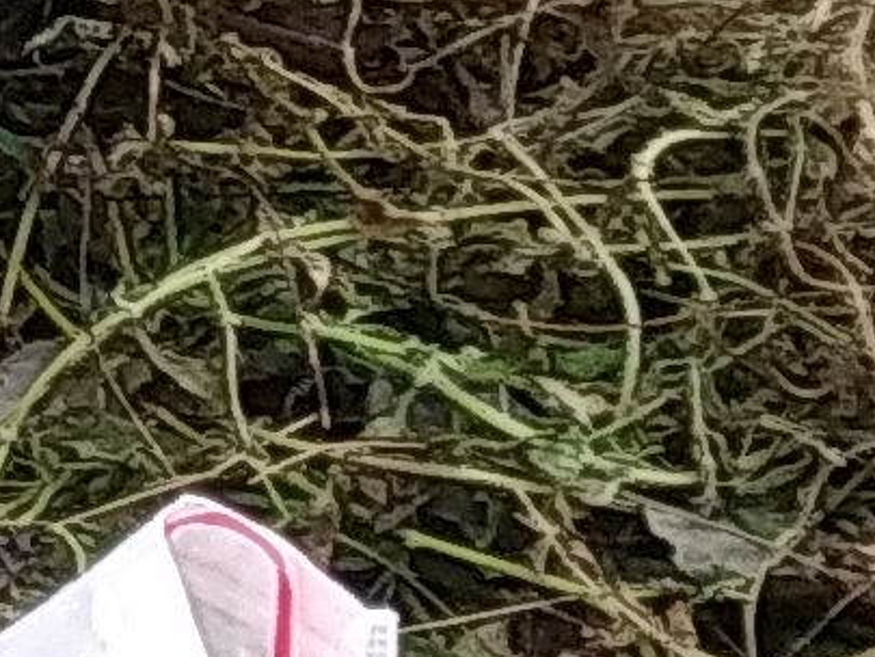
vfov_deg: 5.7
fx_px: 6498
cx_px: -1668
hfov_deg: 7.0
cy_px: -249
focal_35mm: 257
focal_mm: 3.82
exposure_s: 1/264
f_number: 2.2
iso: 100
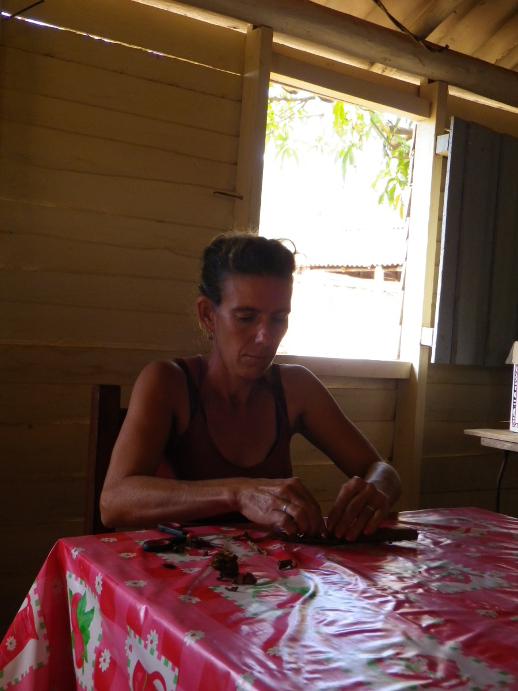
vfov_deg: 45.8
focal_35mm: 41
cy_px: 346
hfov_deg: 35.1
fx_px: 818
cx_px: 259
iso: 200
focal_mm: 7.3
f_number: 3.9
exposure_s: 1/50
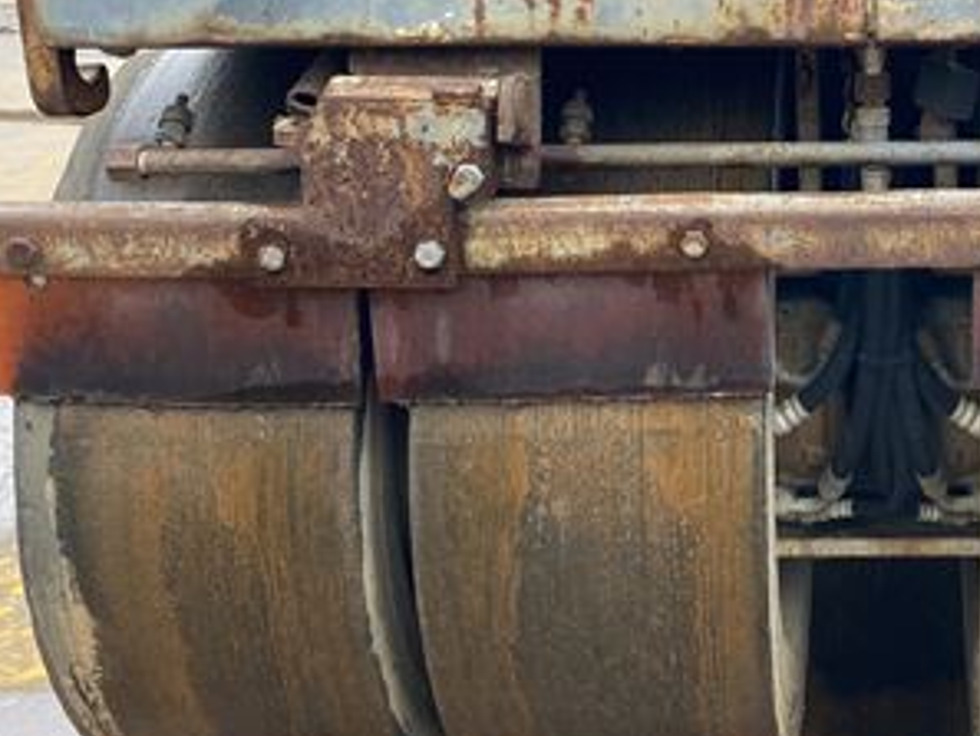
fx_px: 1586
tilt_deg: -13.2
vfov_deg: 25.4
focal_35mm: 56
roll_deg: +0.5
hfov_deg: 32.7
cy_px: 99
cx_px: 868
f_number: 1.8
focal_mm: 4.25
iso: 32
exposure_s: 1/285
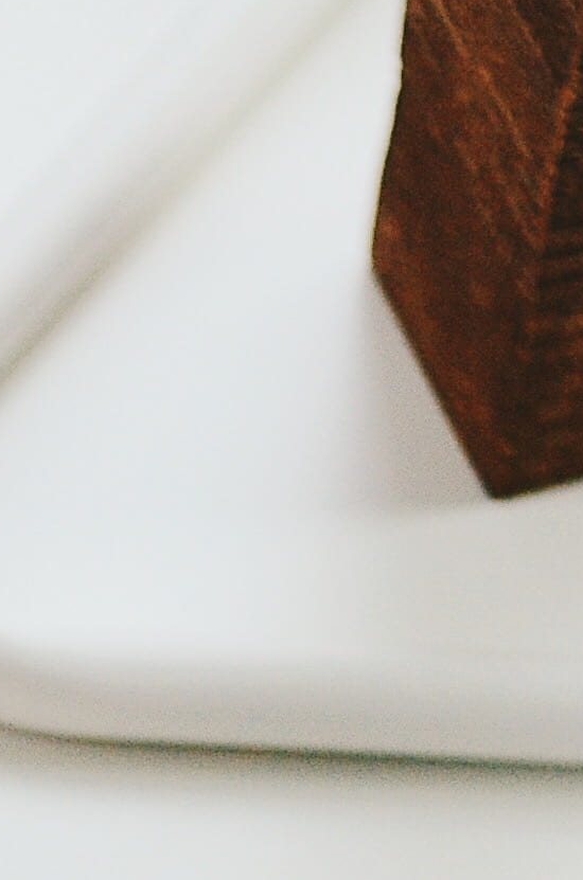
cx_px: -823
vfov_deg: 7.4
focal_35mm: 267
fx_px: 6518
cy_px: 1756
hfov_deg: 5.0
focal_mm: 30
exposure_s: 1/800
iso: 320
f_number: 2.5
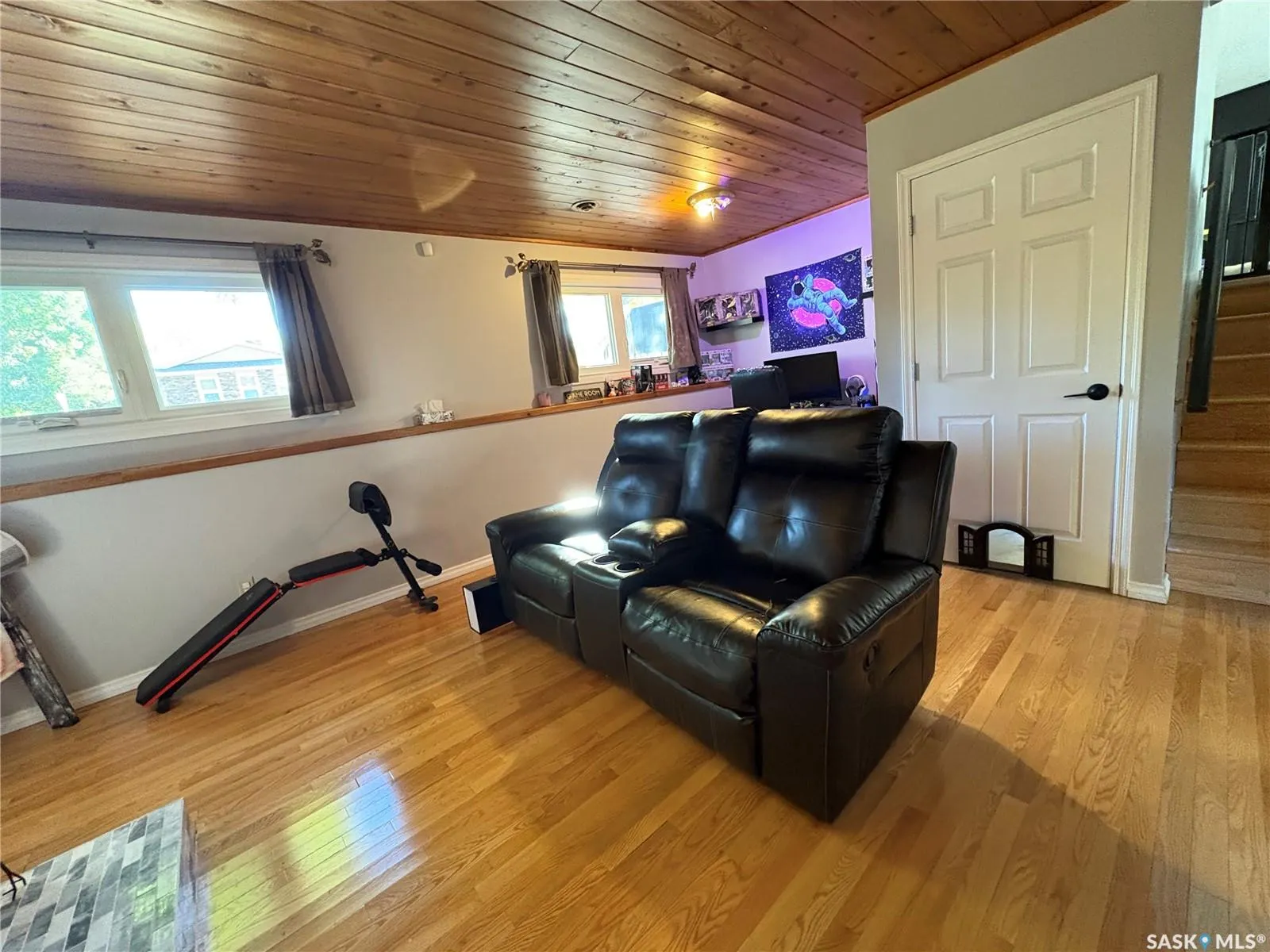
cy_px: 476
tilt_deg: -10.0
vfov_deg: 85.7
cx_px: 635
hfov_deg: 102.1
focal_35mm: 14
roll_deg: +7.7
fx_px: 514
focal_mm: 2.22
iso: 800
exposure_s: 1/40
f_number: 2.2
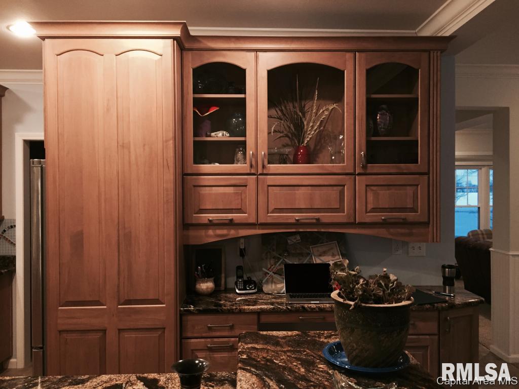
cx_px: 260
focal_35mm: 29
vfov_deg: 48.2
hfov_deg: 61.7
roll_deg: +0.3
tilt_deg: -0.5
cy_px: 194
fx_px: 435
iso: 160
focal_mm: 4.15
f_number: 2.2
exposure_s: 1/30
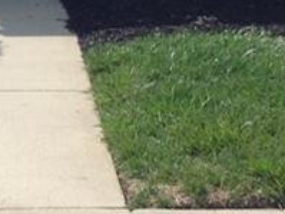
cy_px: -75
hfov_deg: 10.9
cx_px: 47
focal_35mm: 180
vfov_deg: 8.1
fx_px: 1481
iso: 50
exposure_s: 1/1779
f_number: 2.4
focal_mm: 4.28
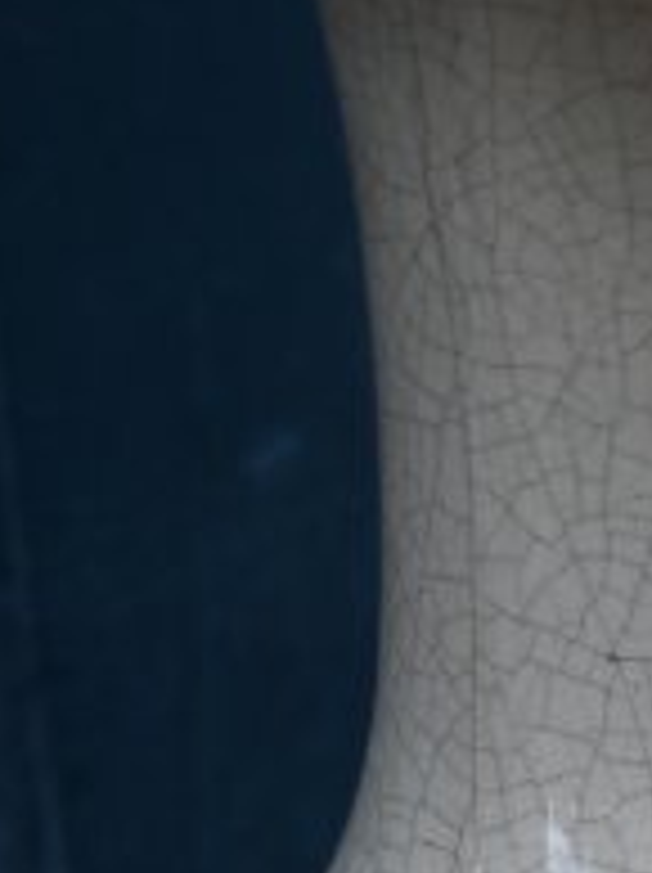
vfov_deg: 7.5
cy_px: 1863
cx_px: 1713
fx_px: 6292
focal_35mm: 250
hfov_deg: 5.7
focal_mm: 28
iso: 100
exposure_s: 1/80
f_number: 4.5
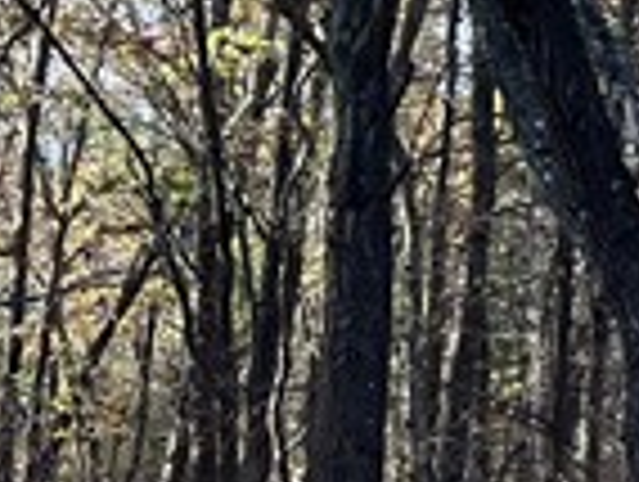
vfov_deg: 8.0
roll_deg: -0.8
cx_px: 2160
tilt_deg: +4.9
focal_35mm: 187
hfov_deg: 8.2
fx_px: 3458
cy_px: 167
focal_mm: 5.7
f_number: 1.5
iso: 50
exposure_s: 1/374
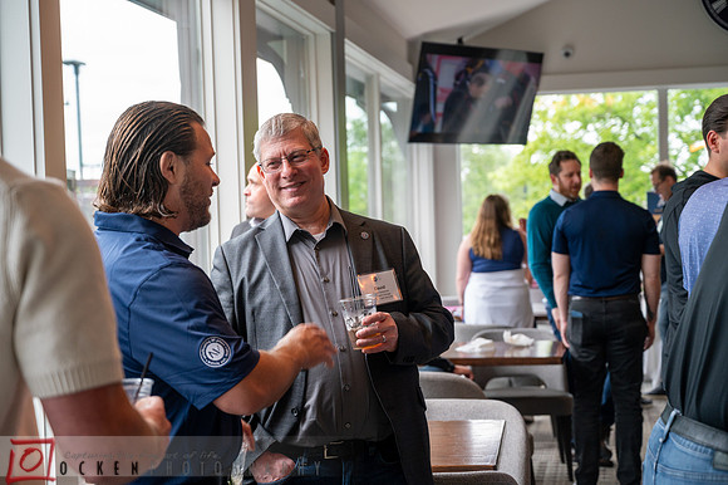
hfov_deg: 34.5
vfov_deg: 23.4
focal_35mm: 58
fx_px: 1172
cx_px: 364
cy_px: 242
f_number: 4
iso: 640
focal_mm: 58
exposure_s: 1/125
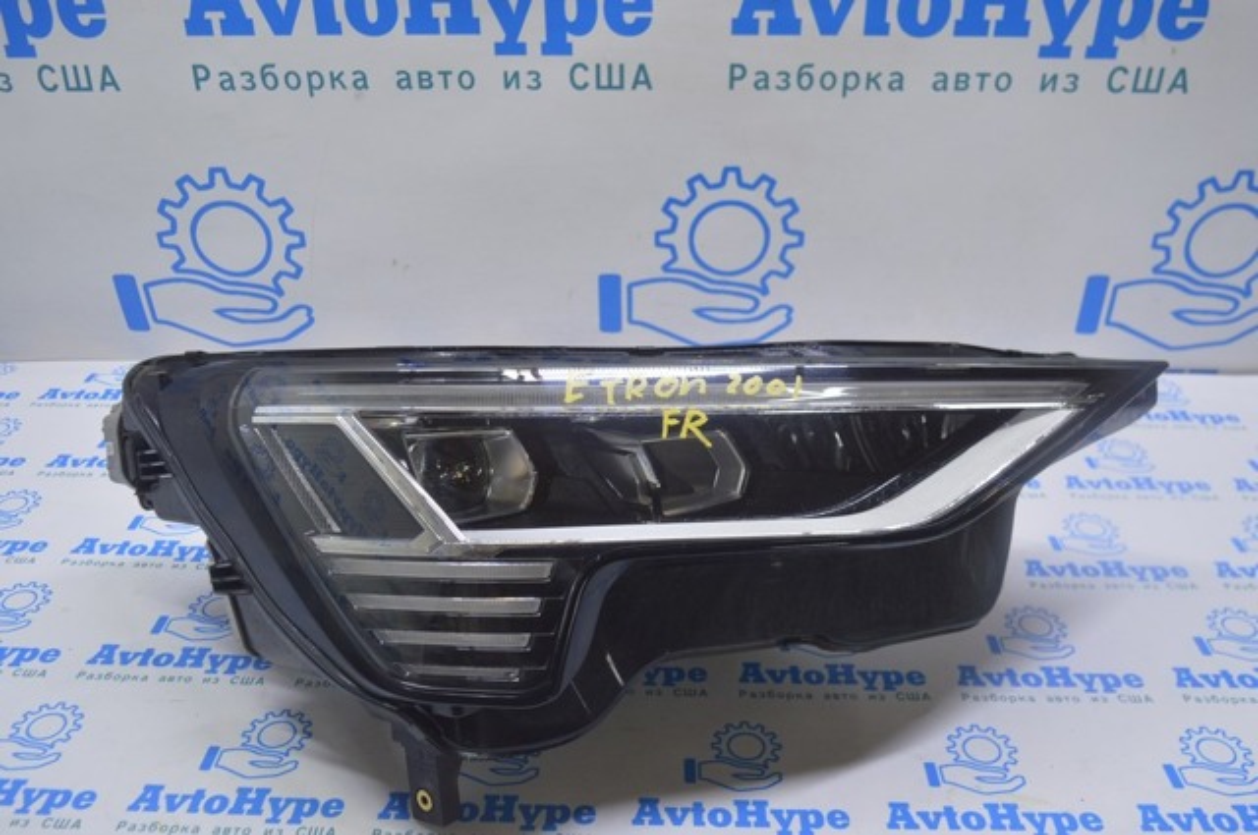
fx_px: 1152
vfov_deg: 39.9
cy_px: 418
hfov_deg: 57.3
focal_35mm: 33
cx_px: 629
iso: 400
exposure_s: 1/25
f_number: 5.6
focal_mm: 22
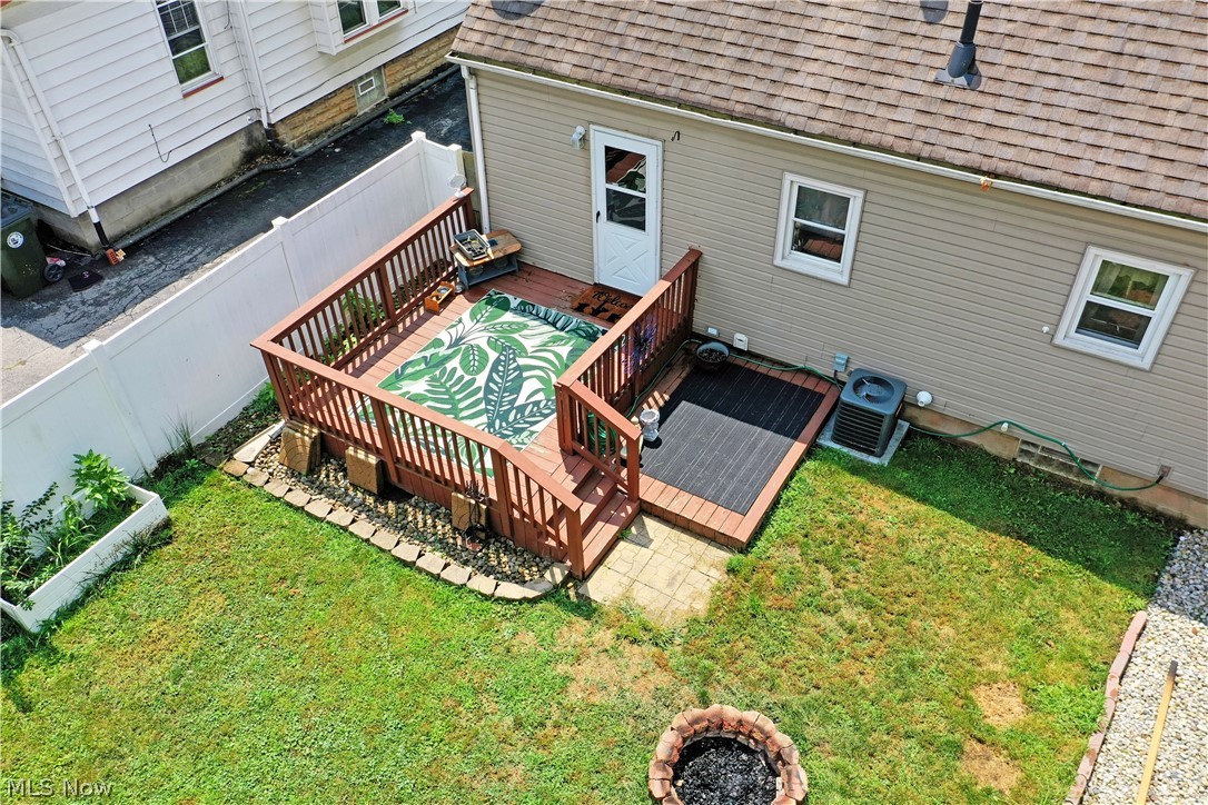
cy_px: 402
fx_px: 939
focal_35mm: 28
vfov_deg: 46.4
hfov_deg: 65.5
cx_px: 604
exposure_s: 1/320
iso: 100
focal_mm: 10.26
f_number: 5.6
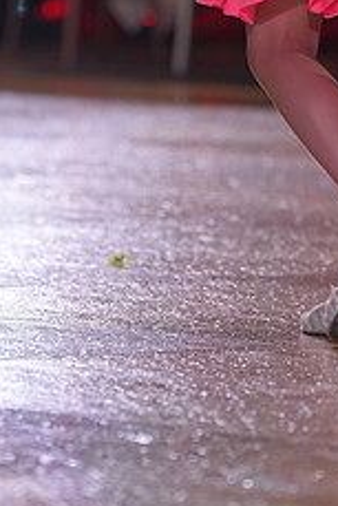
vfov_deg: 5.3
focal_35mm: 387
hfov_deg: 3.6
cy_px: -110
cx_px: 335
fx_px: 5442
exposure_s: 1/400
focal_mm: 153
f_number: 4
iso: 1000
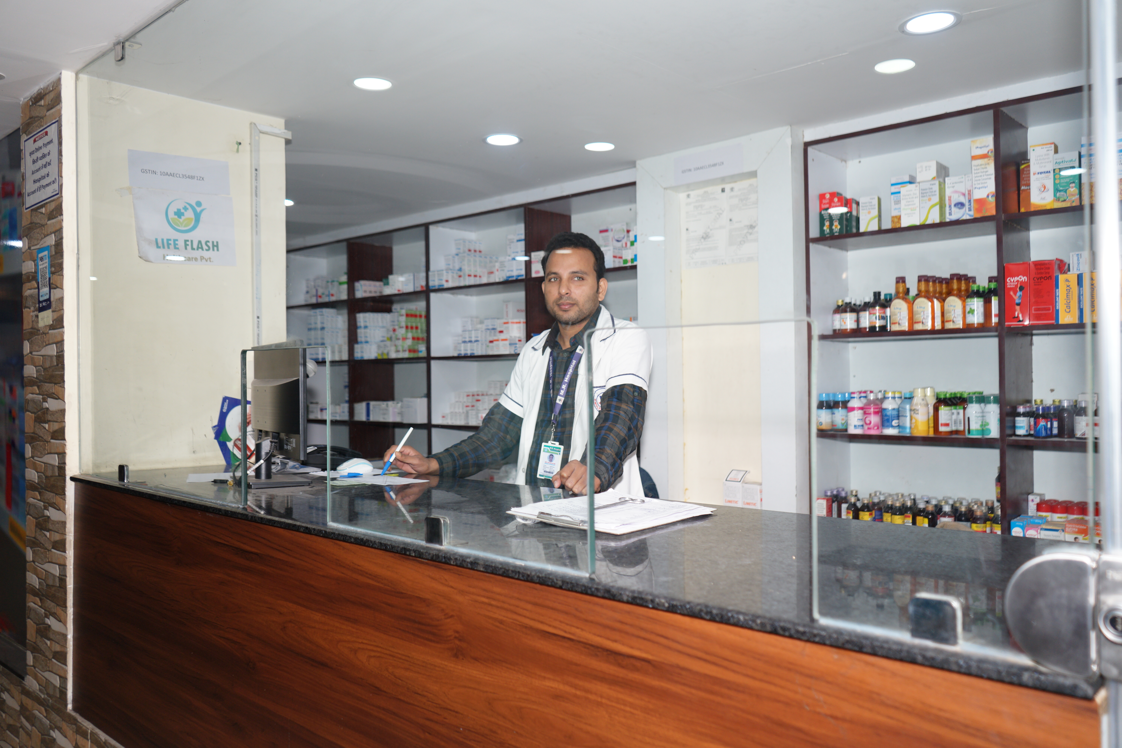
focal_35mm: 28
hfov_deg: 65.5
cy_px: 374
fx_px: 873
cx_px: 561
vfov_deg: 46.4
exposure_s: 1/125
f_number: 3.5
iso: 250
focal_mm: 28
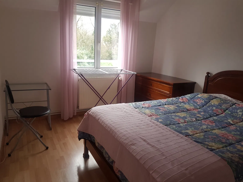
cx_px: 122
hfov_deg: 67.3
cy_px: 91
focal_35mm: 26
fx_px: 183
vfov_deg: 53.1
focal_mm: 4.2
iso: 64
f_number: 1.7
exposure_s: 1/50
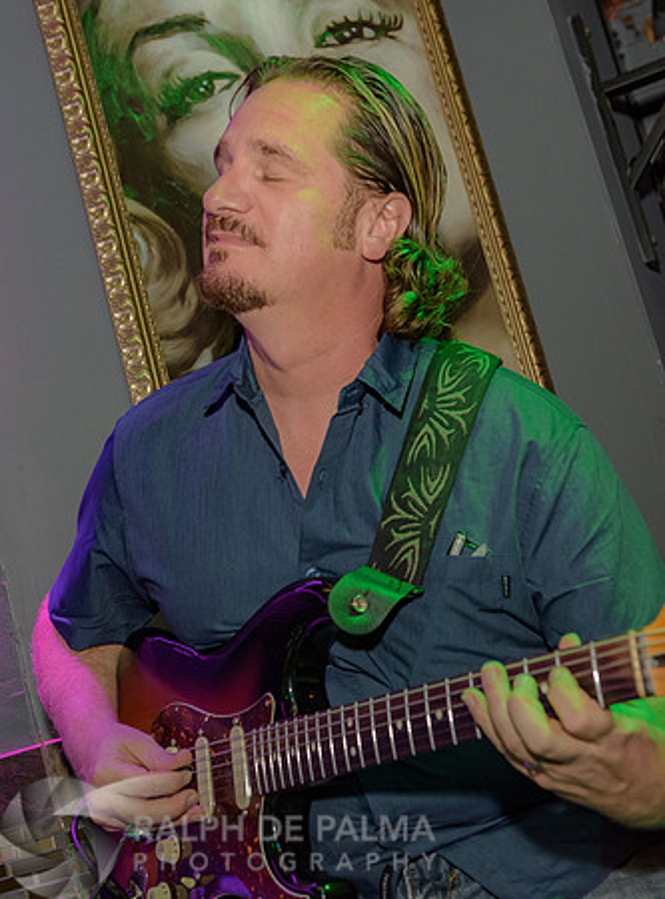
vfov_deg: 30.3
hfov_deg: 22.6
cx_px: 308
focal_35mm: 64
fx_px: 1660
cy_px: 445
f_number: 4.5
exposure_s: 1/160
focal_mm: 40
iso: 1250
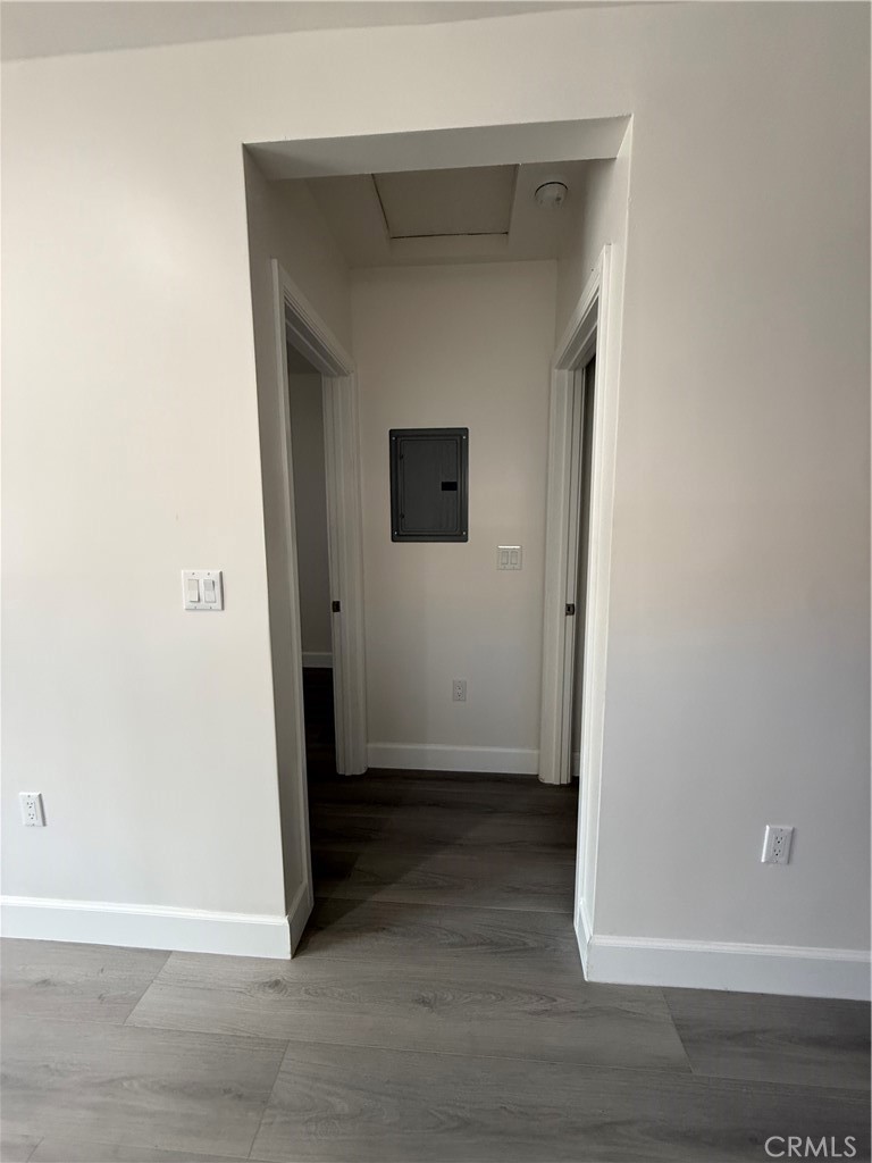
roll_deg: -0.2
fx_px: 470
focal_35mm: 14
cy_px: 582
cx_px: 436
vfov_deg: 102.1
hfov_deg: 85.7
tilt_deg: -4.7
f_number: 2.2
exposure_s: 1/120
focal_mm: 2.22
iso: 200
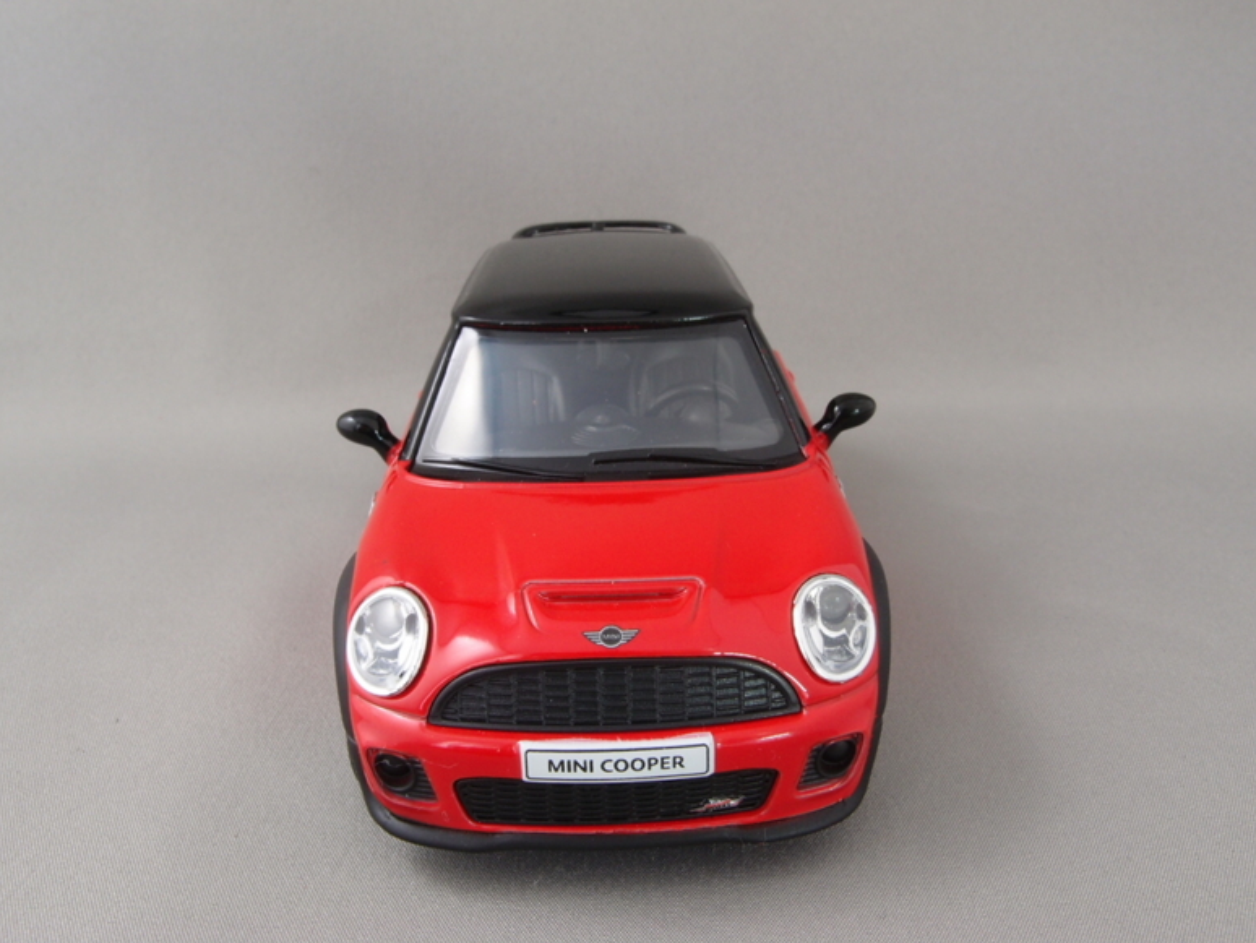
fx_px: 1125
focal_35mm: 31
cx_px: 613
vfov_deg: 45.5
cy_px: 459
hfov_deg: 58.3
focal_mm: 6.48
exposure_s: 1.3
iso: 100
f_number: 8
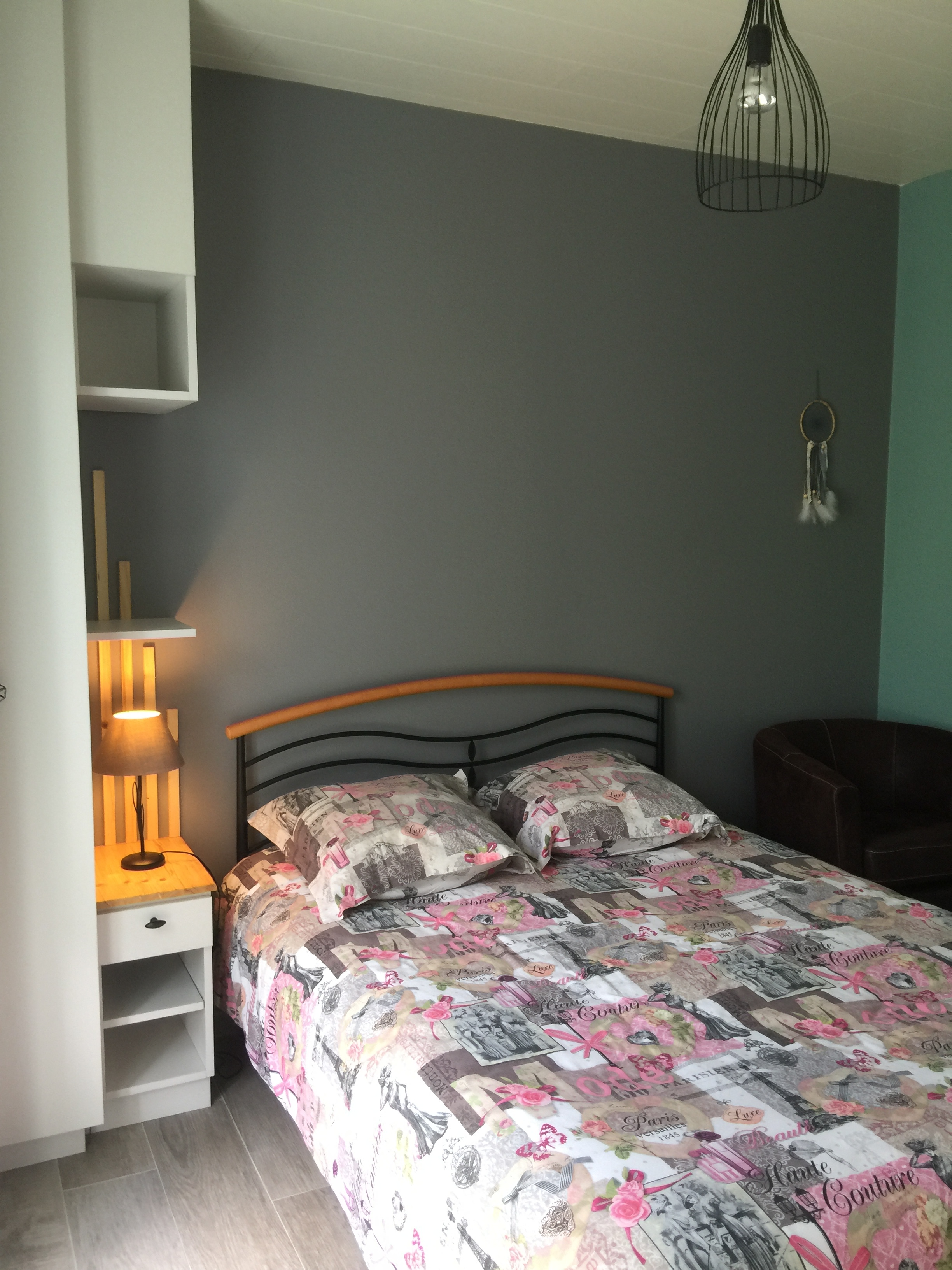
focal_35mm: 29
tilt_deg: -6.2
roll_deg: +0.1
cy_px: 635
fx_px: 1063
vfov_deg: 61.7
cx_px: 476
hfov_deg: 48.2
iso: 40
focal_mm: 4.15
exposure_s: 1/17
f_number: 2.2
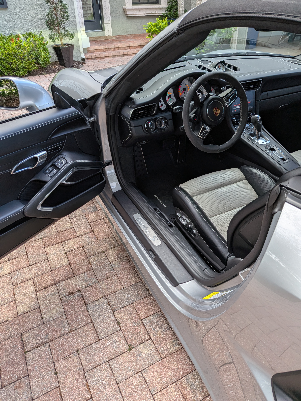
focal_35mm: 24
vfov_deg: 71.6
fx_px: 278
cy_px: 200
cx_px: 150
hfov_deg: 56.8
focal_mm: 4.53
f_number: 1.7
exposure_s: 1/95.5
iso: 29
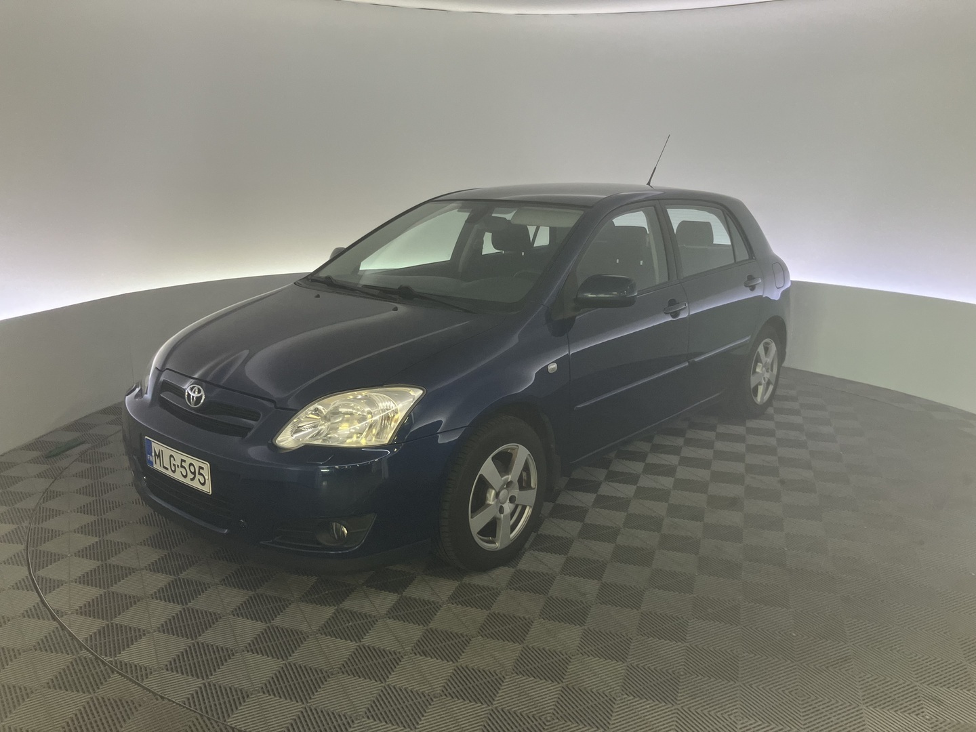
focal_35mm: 28
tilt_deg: -12.1
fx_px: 789
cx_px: 488
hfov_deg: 63.4
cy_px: 366
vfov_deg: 49.7
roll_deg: -0.6
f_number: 1.8
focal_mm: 3.99
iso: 160
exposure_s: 1/60
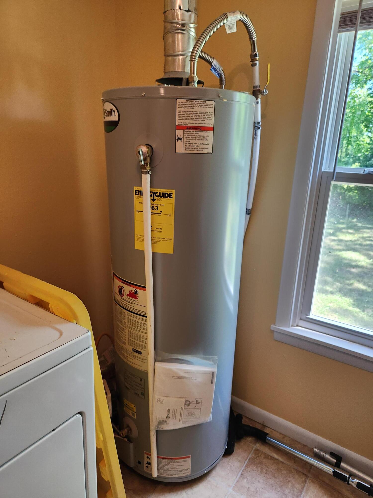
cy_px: 249
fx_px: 330
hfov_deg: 58.9
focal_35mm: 23
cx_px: 186
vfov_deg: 73.9
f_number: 1.8
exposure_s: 1/120
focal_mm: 5.4
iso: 250
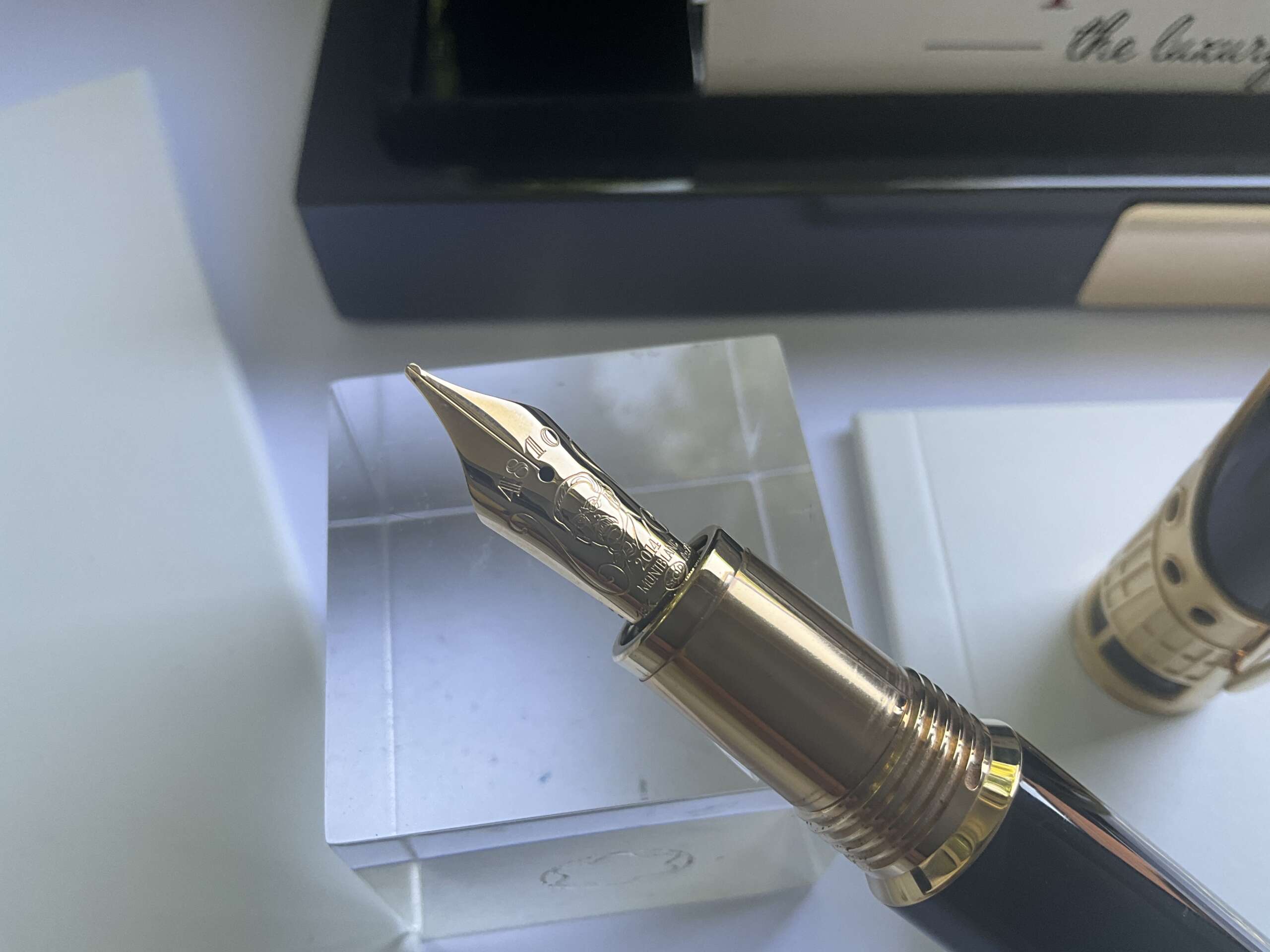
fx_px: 1064
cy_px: 476
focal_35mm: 29
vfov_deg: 48.2
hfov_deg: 61.7
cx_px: 635
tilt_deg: -59.4
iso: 40
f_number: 1.8
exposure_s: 1/122
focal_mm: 3
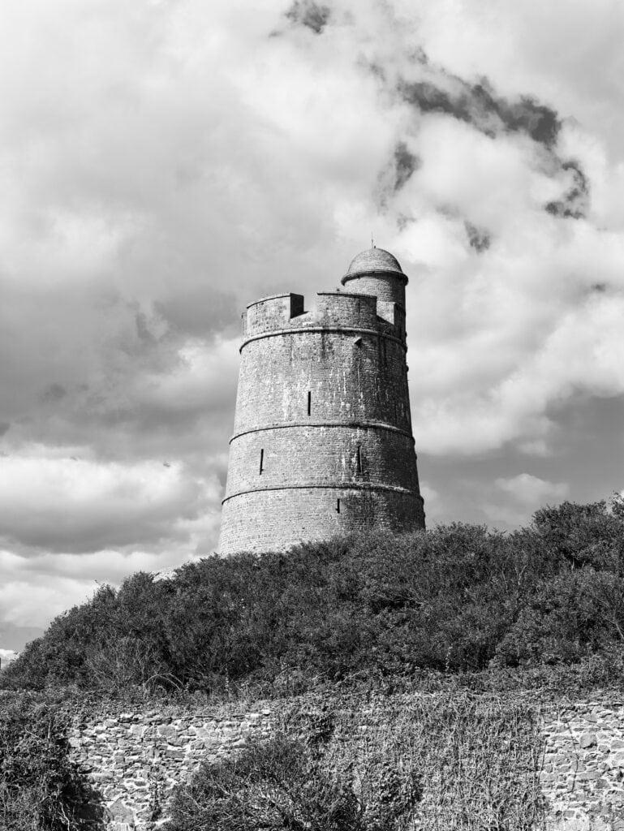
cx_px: 312
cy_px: 416
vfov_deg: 27.0
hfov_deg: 20.5
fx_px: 1729
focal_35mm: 72
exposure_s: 1/400
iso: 100
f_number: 7.1
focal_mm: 36
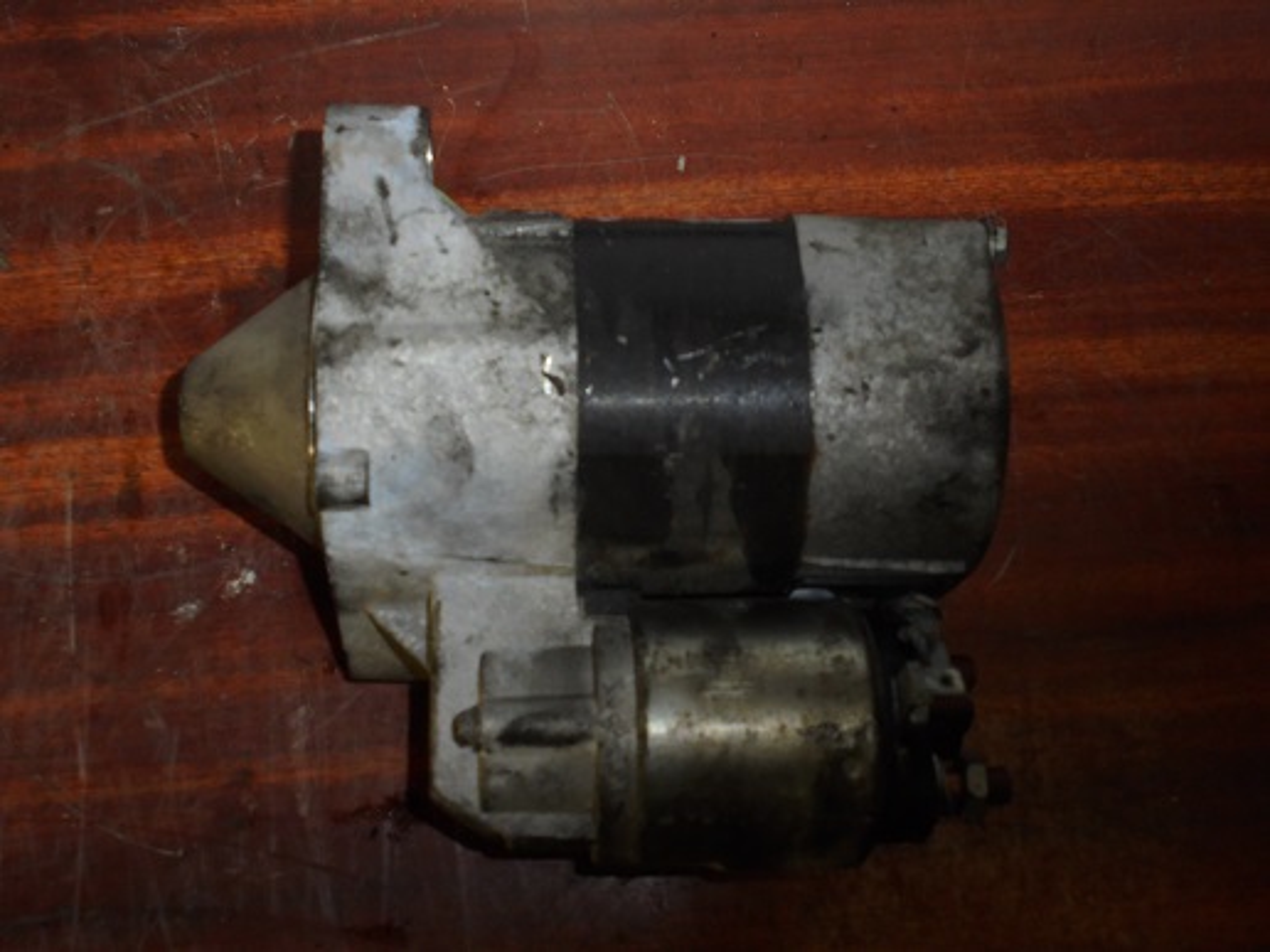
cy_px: 476
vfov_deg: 33.6
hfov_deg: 43.9
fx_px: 1578
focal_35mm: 43
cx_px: 635
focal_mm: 7.8
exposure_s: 1/50
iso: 200
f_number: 4.5
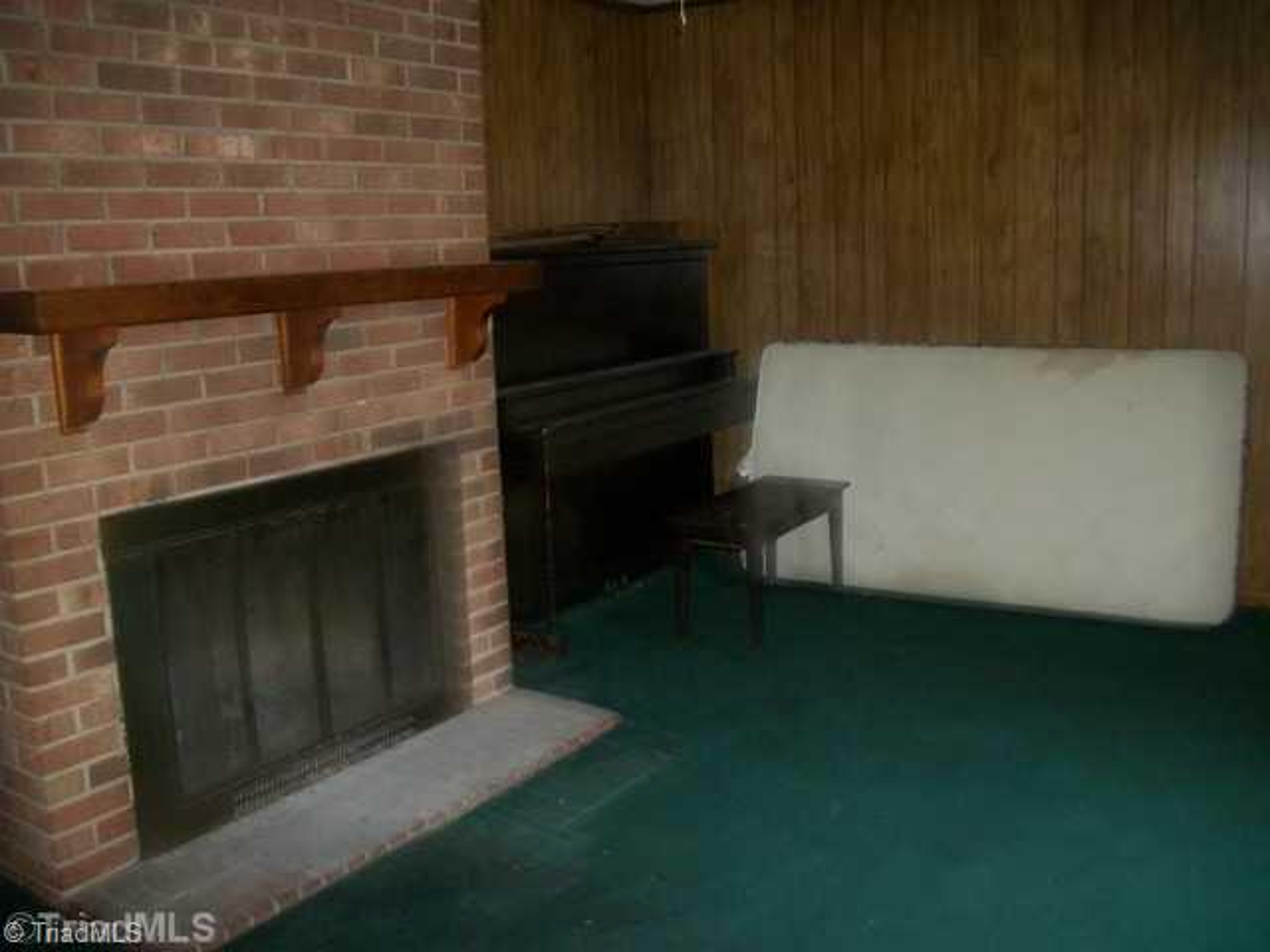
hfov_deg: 56.8
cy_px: 476
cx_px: 635
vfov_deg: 44.2
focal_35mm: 32
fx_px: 1174
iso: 250
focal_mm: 5.7
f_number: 2.9
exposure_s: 1/2
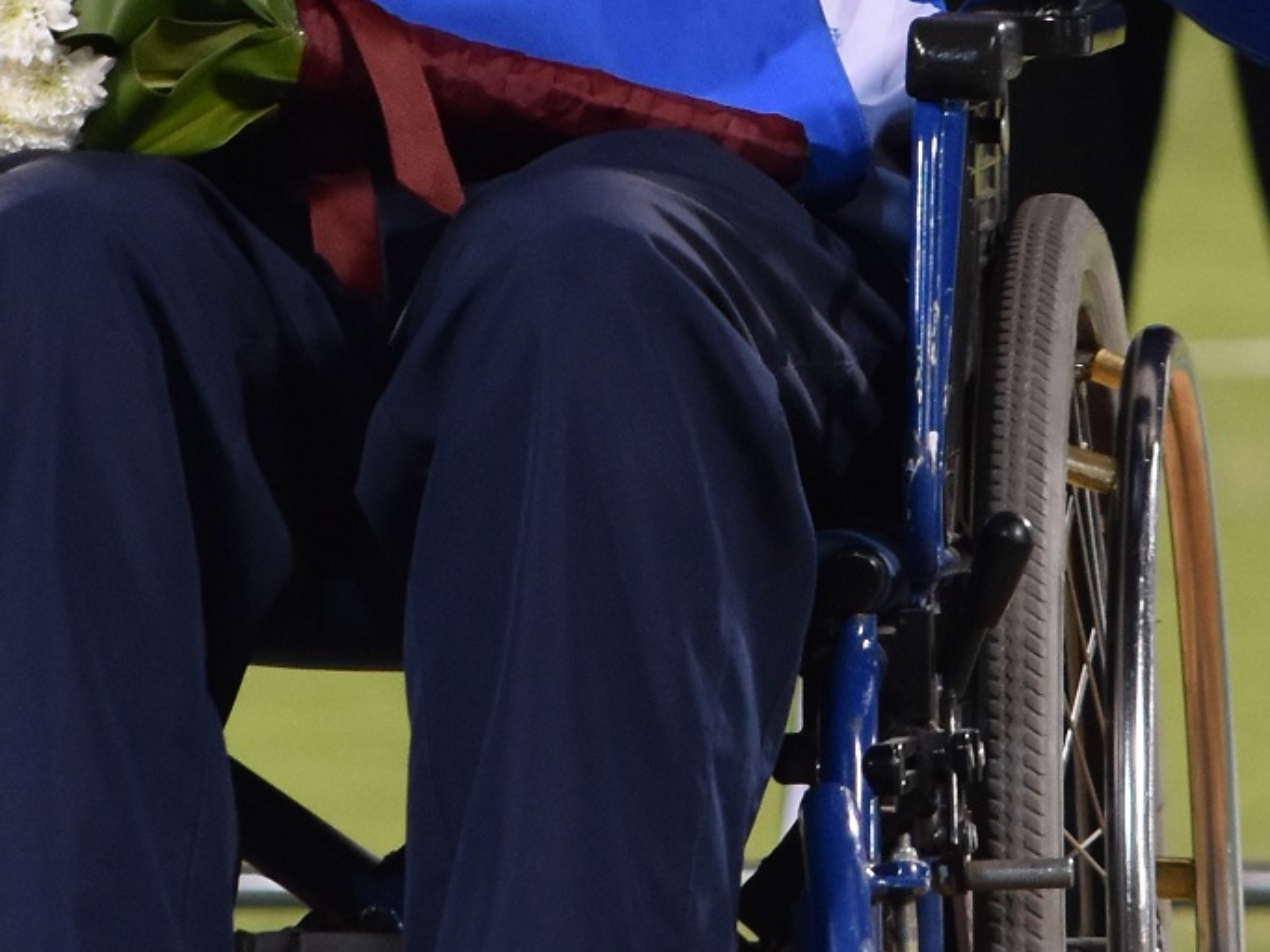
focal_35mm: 1235
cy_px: -102
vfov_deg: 1.2
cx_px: 232
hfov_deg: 1.6
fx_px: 45306
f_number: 5
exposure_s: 1/500
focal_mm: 195
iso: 1250
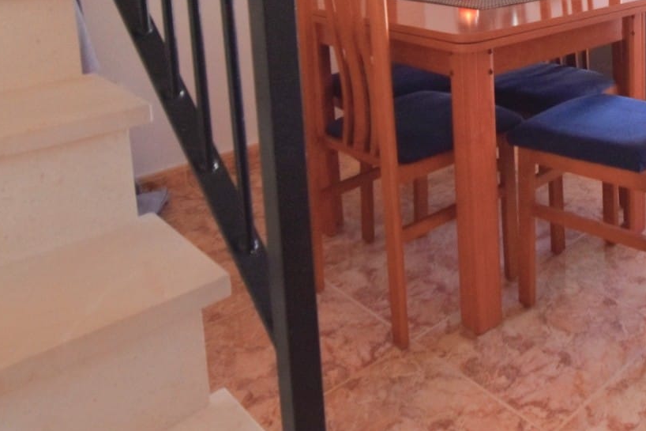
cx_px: 537
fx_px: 592
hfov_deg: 52.7
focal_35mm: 33
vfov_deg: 35.7
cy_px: -9
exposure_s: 1/160
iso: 400
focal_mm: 10
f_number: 6.3
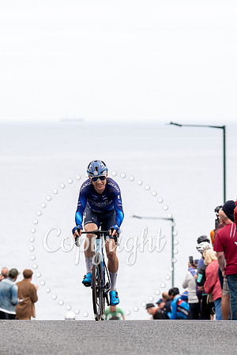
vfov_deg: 8.2
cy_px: 137
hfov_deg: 5.4
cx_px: 125
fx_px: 2493
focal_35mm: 252
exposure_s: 1/1000
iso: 320
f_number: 3.5
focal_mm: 137
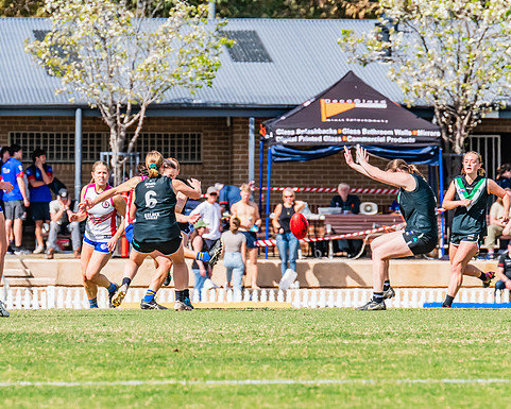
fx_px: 9137
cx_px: 139
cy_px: 255
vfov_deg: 2.6
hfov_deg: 3.2
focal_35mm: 604
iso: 800
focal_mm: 420
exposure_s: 1/1600
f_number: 10
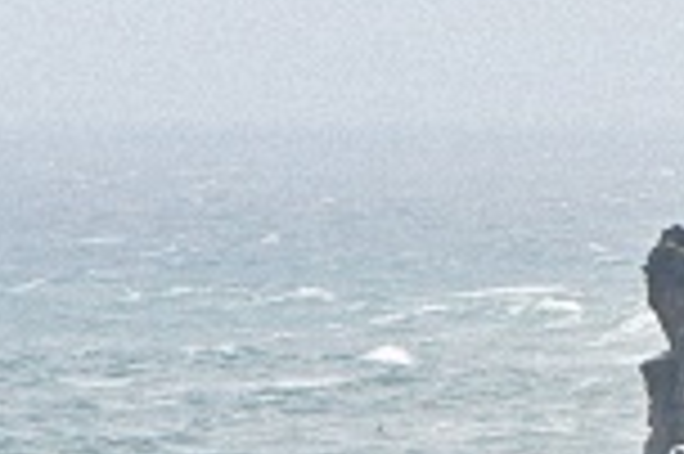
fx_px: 14159
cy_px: 809
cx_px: 2115
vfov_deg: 1.8
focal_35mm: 746
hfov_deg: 2.7
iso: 100
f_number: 8
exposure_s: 1/160
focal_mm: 70
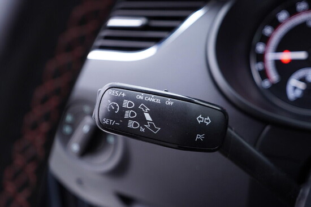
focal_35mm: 36
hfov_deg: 53.1
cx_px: 156
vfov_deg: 36.9
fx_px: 311
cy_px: 104
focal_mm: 24
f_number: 2.8
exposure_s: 1/40
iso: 320
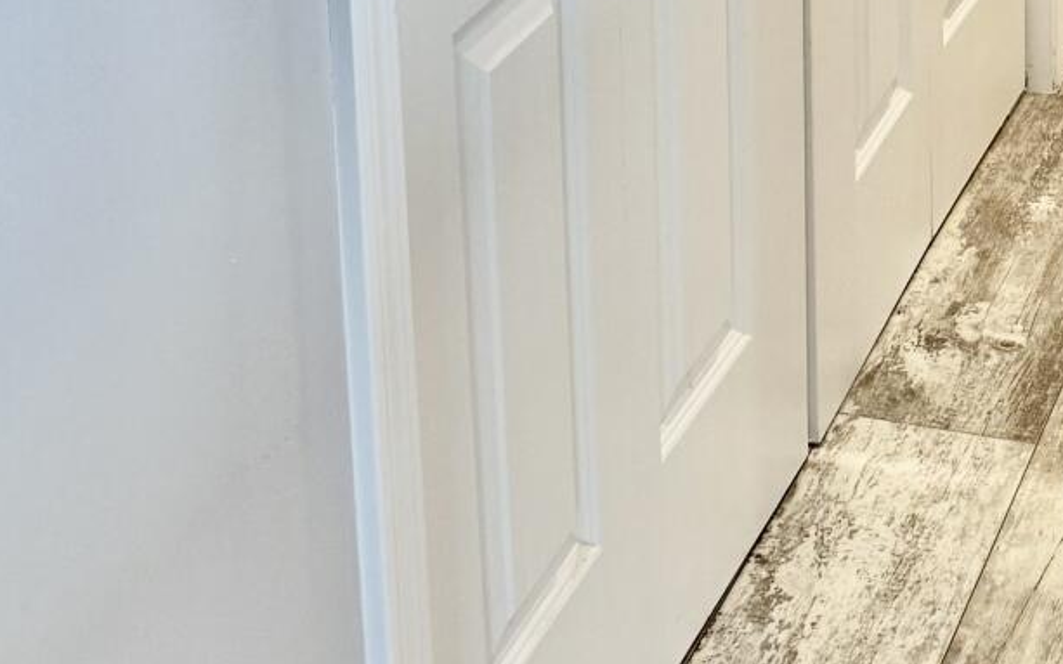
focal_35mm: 83
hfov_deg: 23.7
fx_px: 2404
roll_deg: +0.1
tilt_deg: -13.2
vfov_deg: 14.1
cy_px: -485
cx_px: 1099
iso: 160
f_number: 1.78
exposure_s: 1/60
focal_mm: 6.76
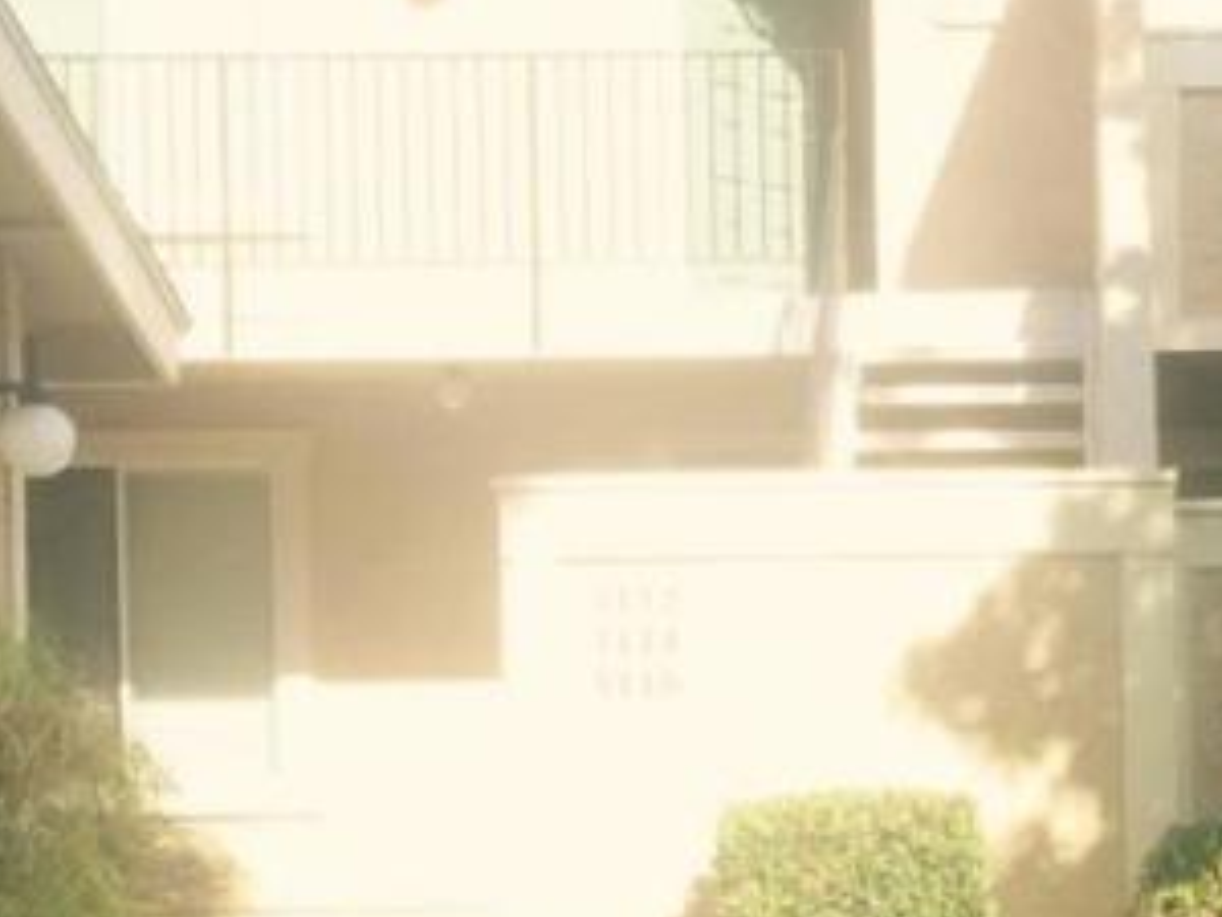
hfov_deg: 19.4
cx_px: 1143
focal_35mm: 99
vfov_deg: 14.9
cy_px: 701
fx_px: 3495
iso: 32
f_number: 2.2
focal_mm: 4.15
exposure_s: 1/526
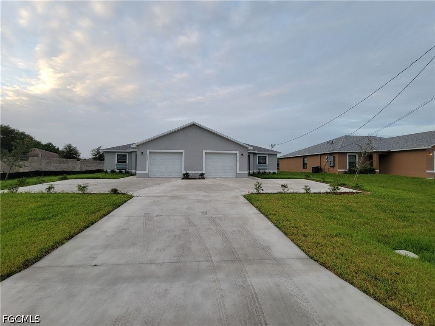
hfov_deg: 106.2
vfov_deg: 89.9
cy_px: 163
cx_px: 218
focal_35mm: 13
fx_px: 163
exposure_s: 1/137
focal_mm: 2.2
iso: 50
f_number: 2.2
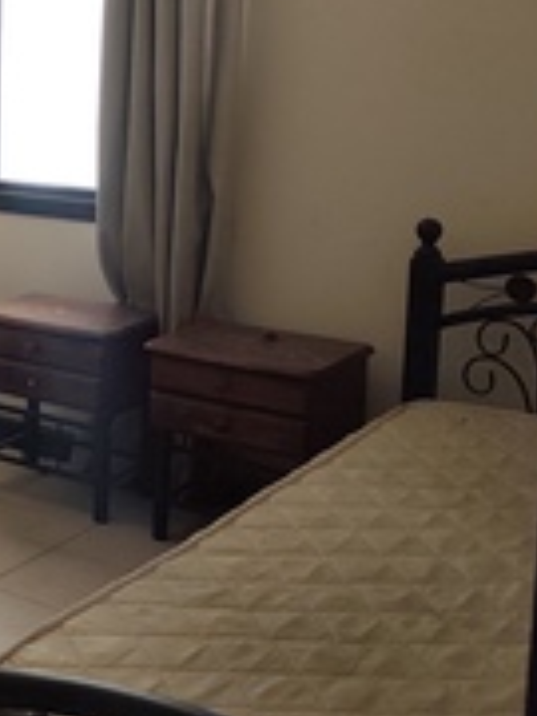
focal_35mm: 61
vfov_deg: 31.3
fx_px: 1262
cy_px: 213
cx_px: -213
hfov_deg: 21.1
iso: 125
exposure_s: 1/50
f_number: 1.6
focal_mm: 5.84
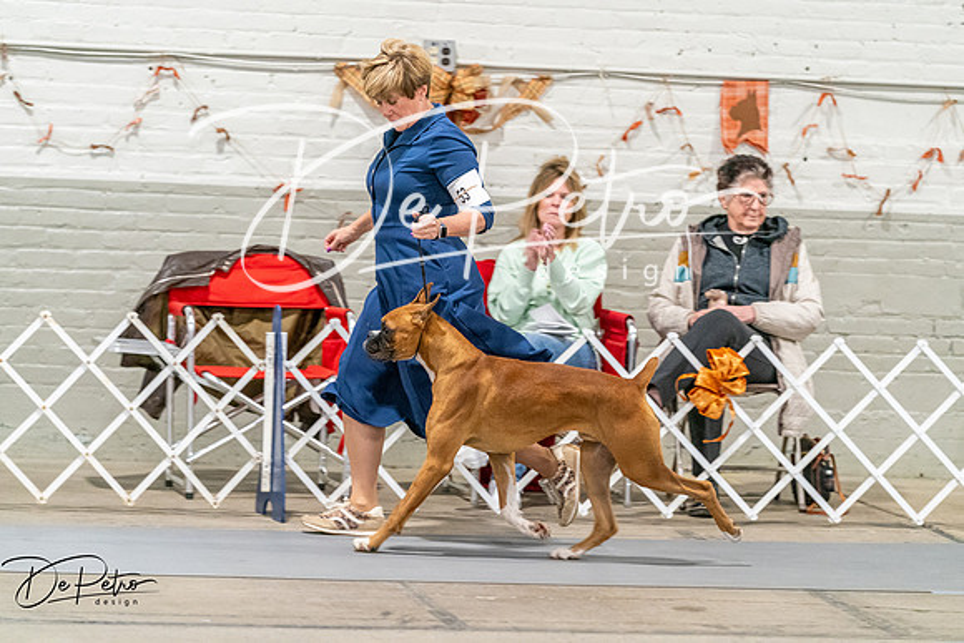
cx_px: 482
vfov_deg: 8.5
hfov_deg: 12.8
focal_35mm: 161
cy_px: 322
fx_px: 4312
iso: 6400
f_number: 3.2
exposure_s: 1/250
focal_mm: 161
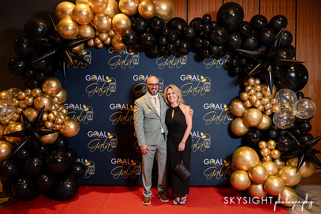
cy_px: 107
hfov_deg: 64.1
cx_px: 160
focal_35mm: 29
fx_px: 257
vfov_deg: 45.3
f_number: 2.8
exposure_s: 1/200
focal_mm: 28
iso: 1600
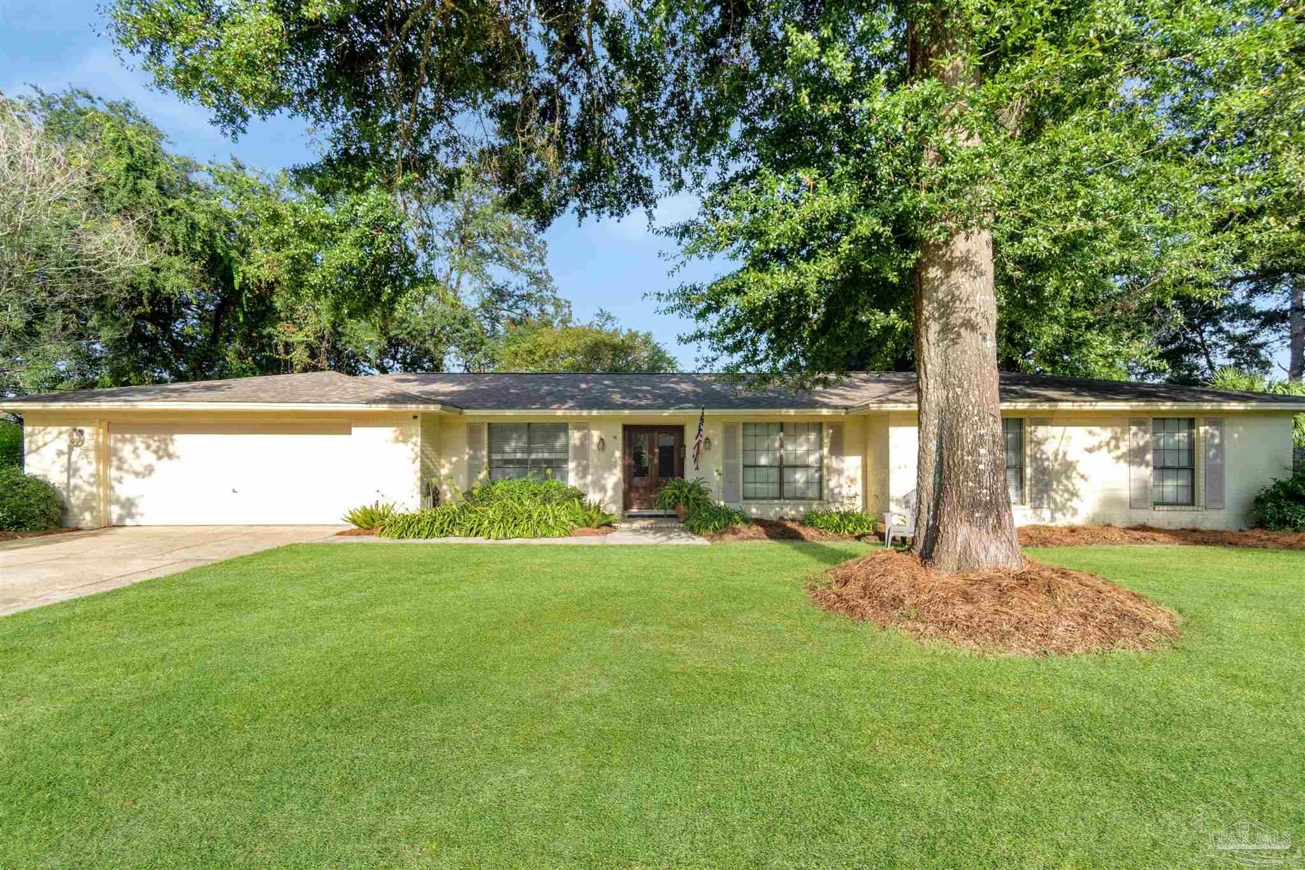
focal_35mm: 15
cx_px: 652
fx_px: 544
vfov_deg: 77.3
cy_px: 435
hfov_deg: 100.4
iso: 100
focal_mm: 10
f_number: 4
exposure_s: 1/2000
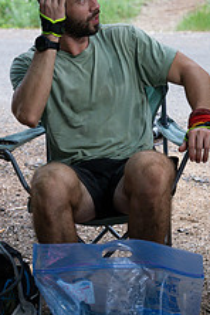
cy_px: 224
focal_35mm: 142
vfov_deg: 14.4
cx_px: 47
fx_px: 1242
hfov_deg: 9.6
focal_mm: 70
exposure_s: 1/200
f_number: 5
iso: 1250
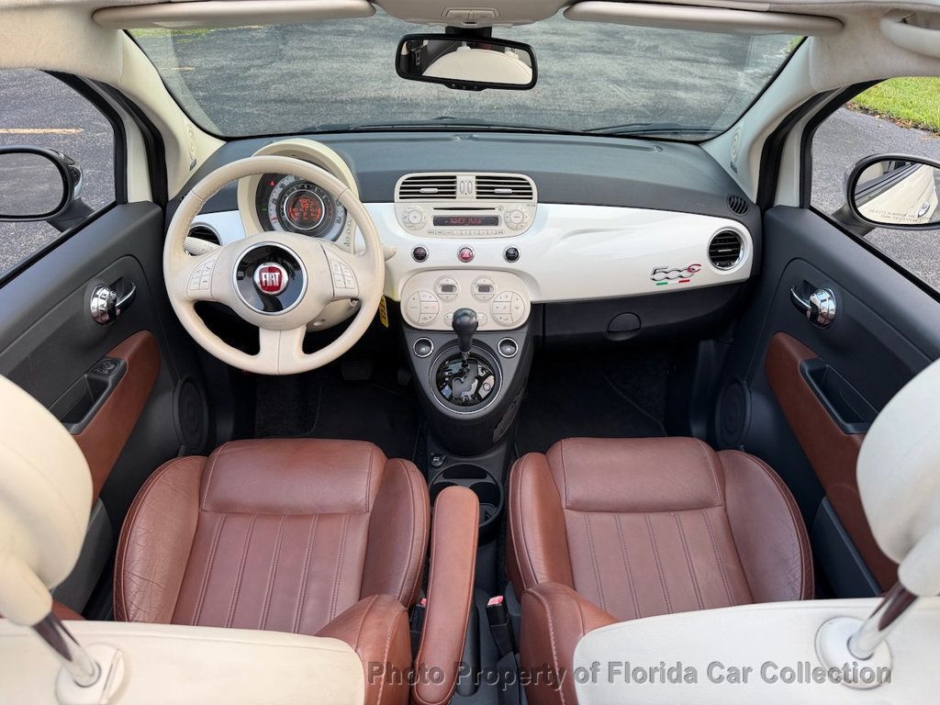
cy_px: 352
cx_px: 470
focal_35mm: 24
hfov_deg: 71.6
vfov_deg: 56.8
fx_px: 652
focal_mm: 6.76
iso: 64
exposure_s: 1/189
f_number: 1.78
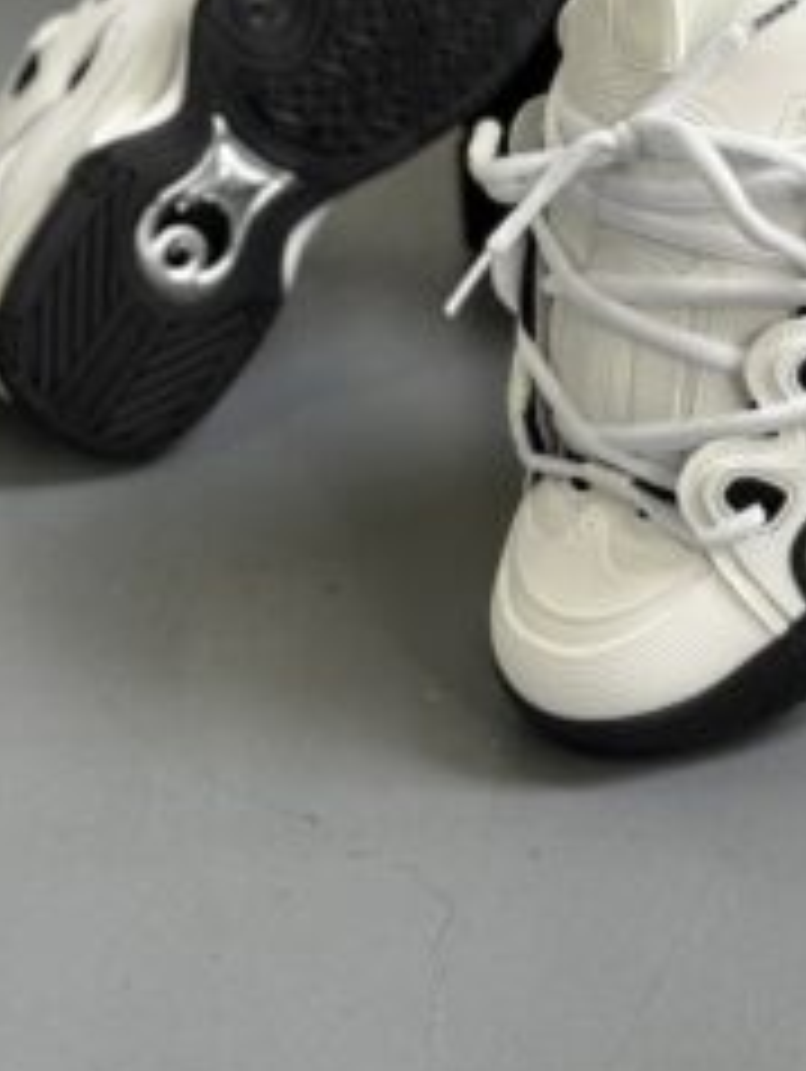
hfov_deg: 16.9
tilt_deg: -22.3
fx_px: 2696
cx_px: 572
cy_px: 198
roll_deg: +2.3
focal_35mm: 87
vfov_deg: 22.2
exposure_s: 1/40
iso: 200
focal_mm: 6.76
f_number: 1.78
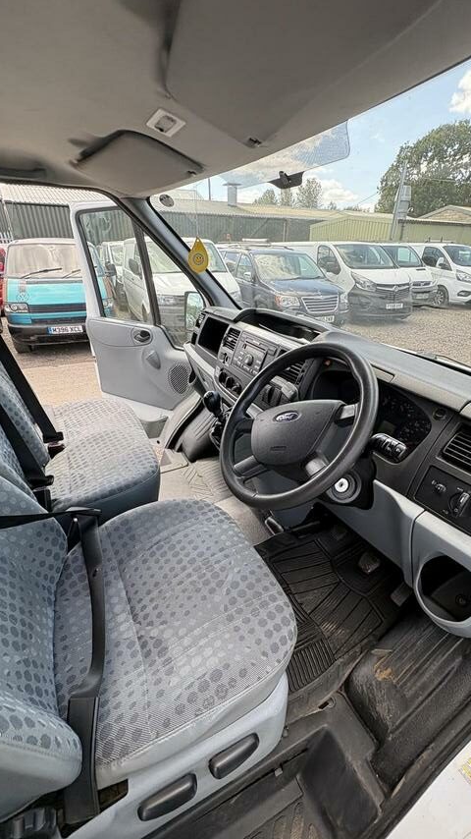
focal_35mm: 16
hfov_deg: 67.0
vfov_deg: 99.3
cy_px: 438
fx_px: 355
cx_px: 243
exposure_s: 1/132
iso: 50
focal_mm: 2.22
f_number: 2.2
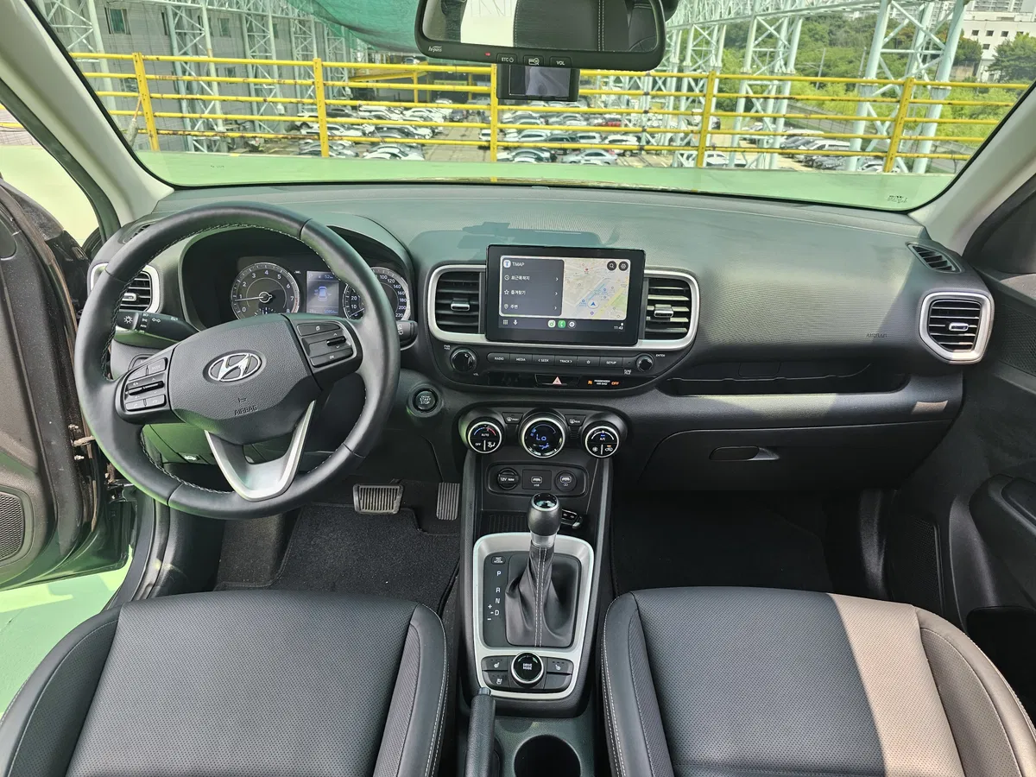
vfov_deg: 58.9
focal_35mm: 23
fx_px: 688
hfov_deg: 73.9
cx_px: 518
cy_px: 388
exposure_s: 1/120
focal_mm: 6.3
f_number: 1.7
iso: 32
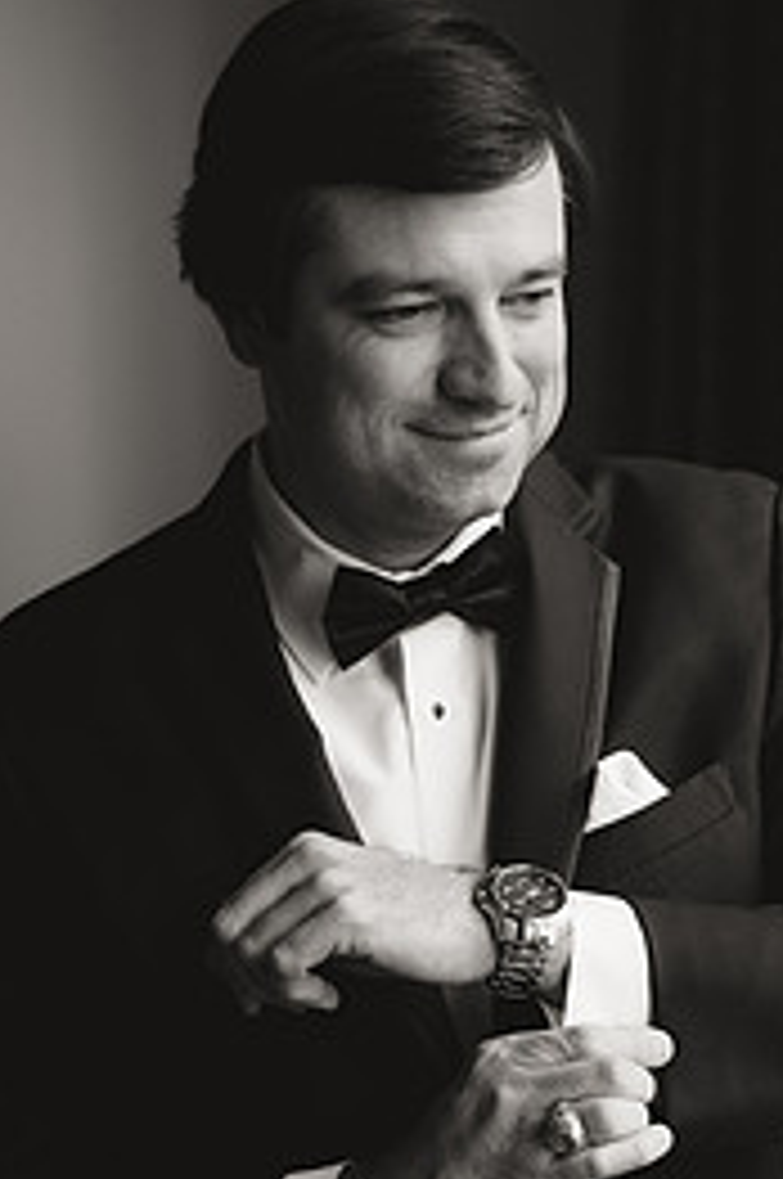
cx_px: 472
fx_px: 2813
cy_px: 832
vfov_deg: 23.5
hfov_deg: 15.8
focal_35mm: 86
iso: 1600
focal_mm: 50
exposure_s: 1/400
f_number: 2.5
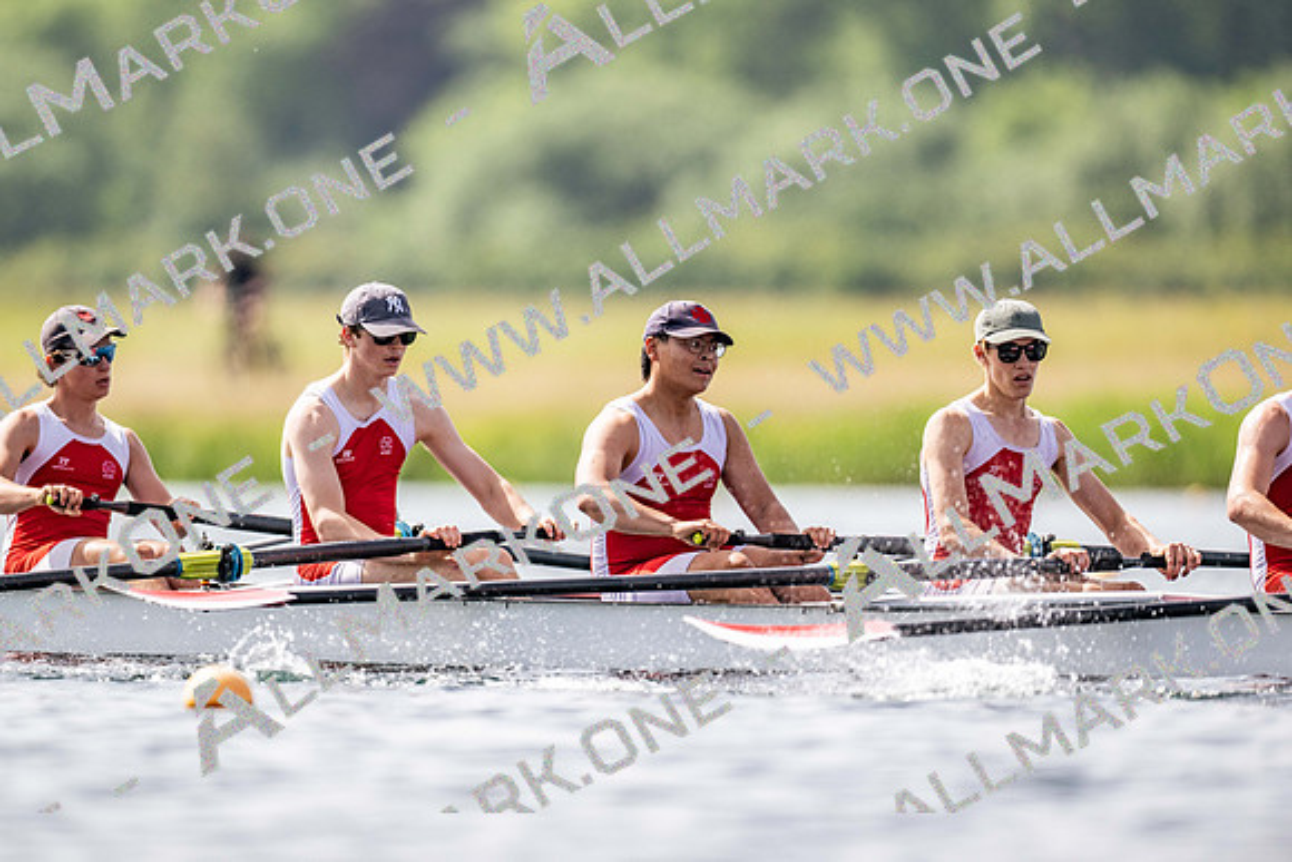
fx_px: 21537
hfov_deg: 3.4
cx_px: 646
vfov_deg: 2.3
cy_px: 431
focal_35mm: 600
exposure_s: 1/2500
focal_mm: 600
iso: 220
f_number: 4
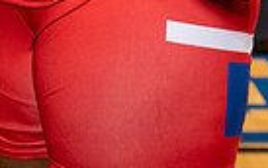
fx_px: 1397
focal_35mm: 191
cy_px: -268
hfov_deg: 10.9
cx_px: 70
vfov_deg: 6.5
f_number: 5.6
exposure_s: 1/250
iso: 400
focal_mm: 57
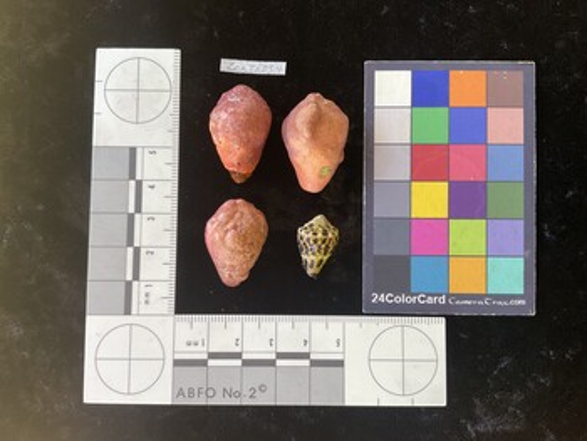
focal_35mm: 29
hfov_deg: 61.6
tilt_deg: -89.6
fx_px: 492
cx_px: 294
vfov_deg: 48.3
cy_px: 220
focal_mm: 3
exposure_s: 1/60
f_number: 1.8
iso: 50
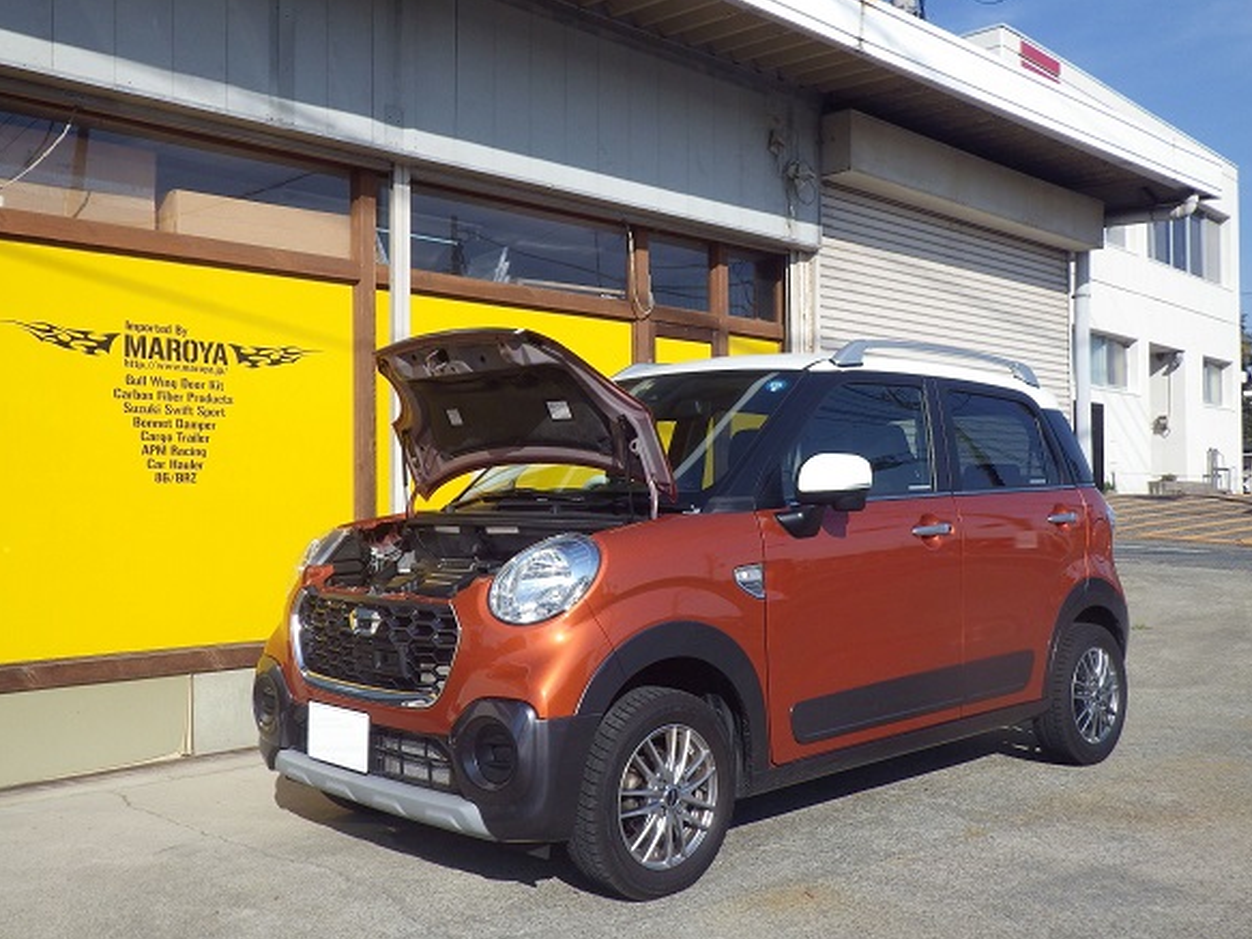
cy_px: 473
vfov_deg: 40.7
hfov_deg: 52.6
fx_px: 1266
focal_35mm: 35
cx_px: 638
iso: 125
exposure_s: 1/640
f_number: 4.6
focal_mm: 6.1
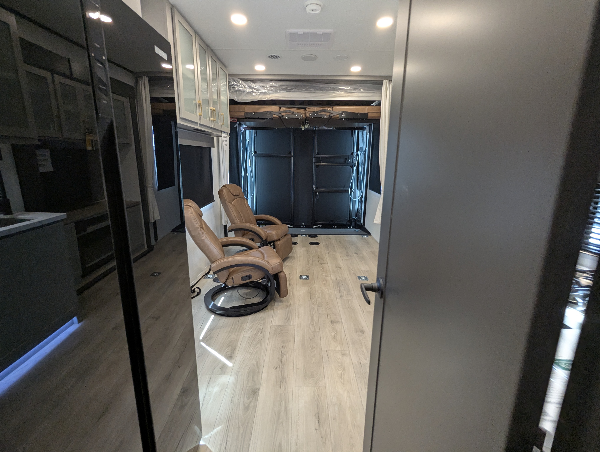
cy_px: 226
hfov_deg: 94.4
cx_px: 300
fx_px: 278
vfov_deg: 78.2
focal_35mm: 16
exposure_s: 1/40.3
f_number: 2.2
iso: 236
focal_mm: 2.35
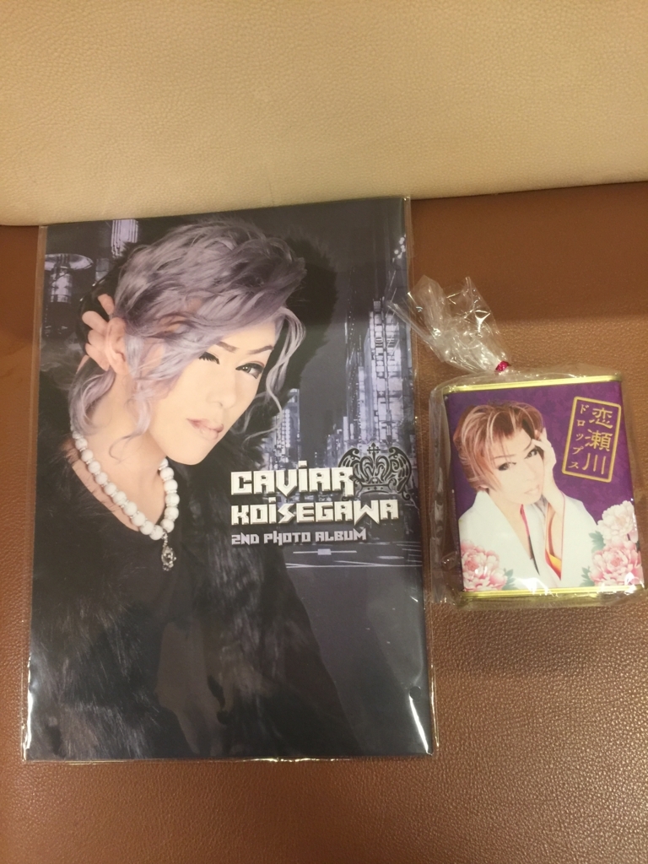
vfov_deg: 61.7
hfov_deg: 48.2
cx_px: 324
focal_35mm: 29
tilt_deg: -76.9
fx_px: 724
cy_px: 432
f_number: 2.2
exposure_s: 1/15
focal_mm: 4.15
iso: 100
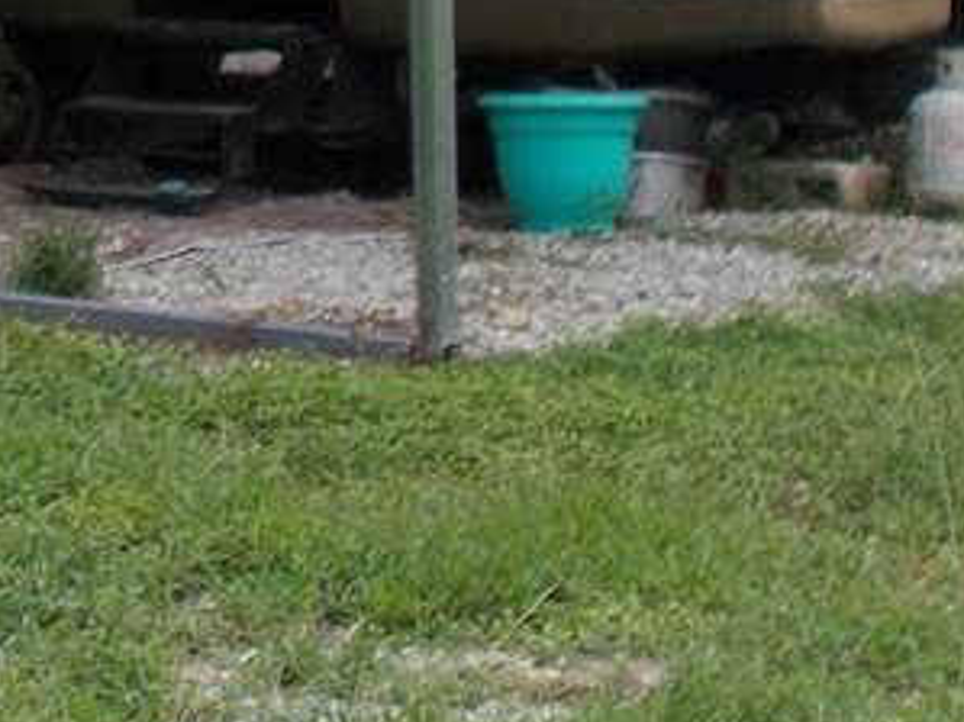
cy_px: -632
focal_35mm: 167
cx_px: 45
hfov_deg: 11.7
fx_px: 4649
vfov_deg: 8.5
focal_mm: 6.9
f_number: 3.9
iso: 80
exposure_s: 1/125
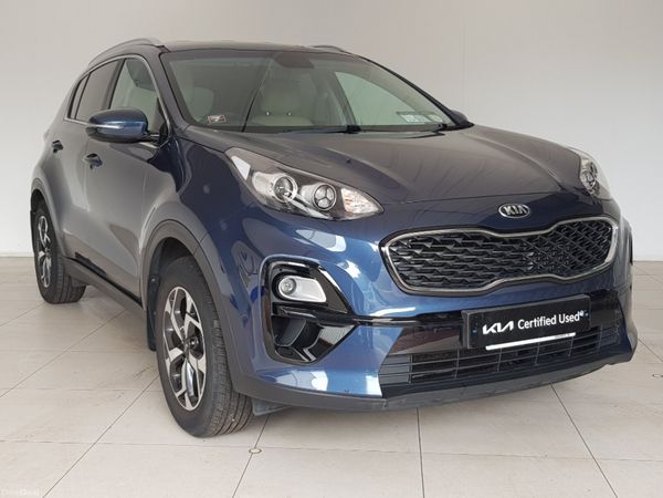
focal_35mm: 26
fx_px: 498
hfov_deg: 67.3
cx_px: 332
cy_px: 249
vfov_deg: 53.1
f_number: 1.7
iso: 40
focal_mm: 4.2
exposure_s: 1/77
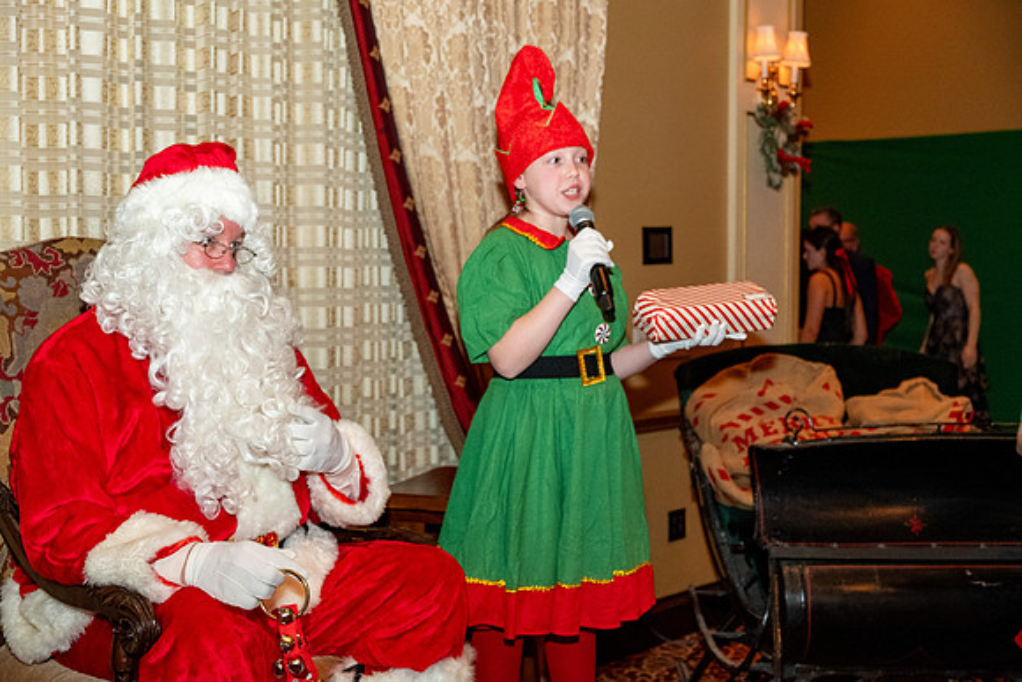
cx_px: 511
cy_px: 341
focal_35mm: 47
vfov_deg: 28.7
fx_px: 1335
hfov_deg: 41.9
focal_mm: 31.5
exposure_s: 1/125
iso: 2500
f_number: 3.6
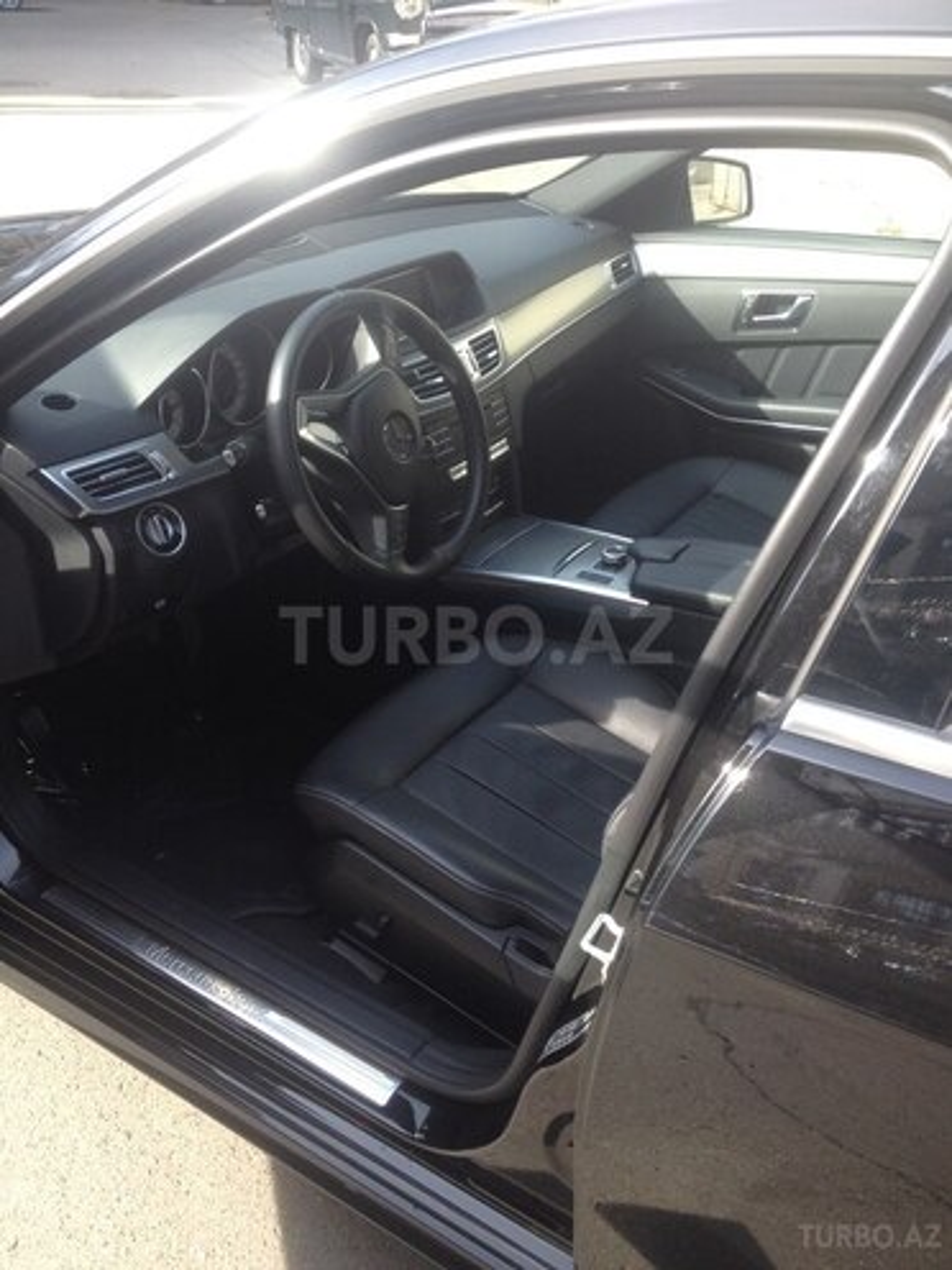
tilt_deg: -25.9
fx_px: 1283
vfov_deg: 52.6
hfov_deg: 40.7
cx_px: 476
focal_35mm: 35
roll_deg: -1.1
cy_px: 635
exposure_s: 1/147
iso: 50
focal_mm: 4.28
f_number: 2.4
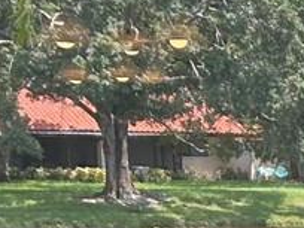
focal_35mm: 204
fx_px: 1792
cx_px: 757
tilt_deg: -11.2
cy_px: 469
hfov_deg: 8.7
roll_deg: -0.3
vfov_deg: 7.0
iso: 50
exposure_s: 1/490
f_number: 1.5
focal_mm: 5.7
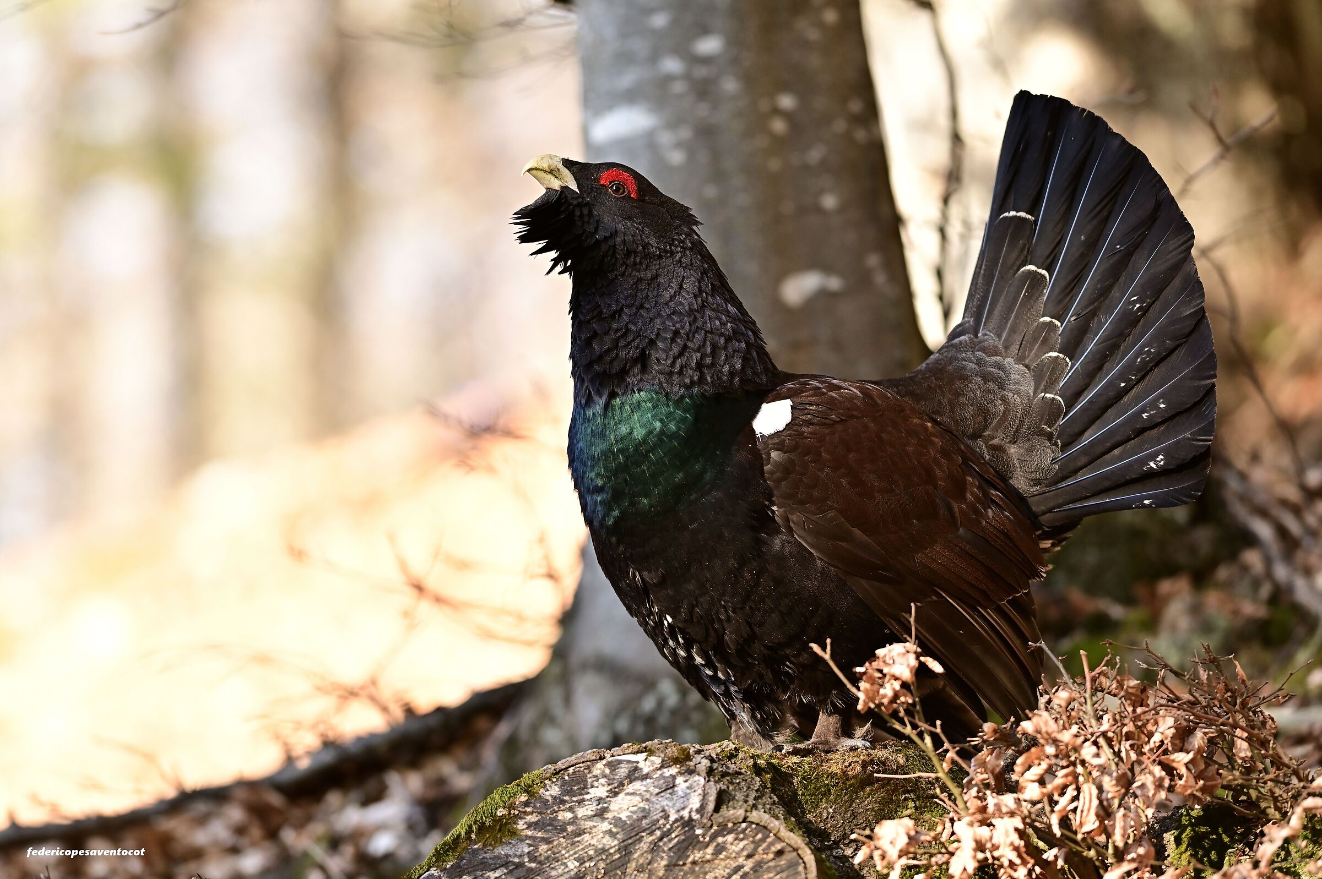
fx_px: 11009
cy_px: 440
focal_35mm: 300
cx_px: 661
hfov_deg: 6.9
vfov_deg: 4.6
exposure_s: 1/800
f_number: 4
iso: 1000
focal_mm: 300
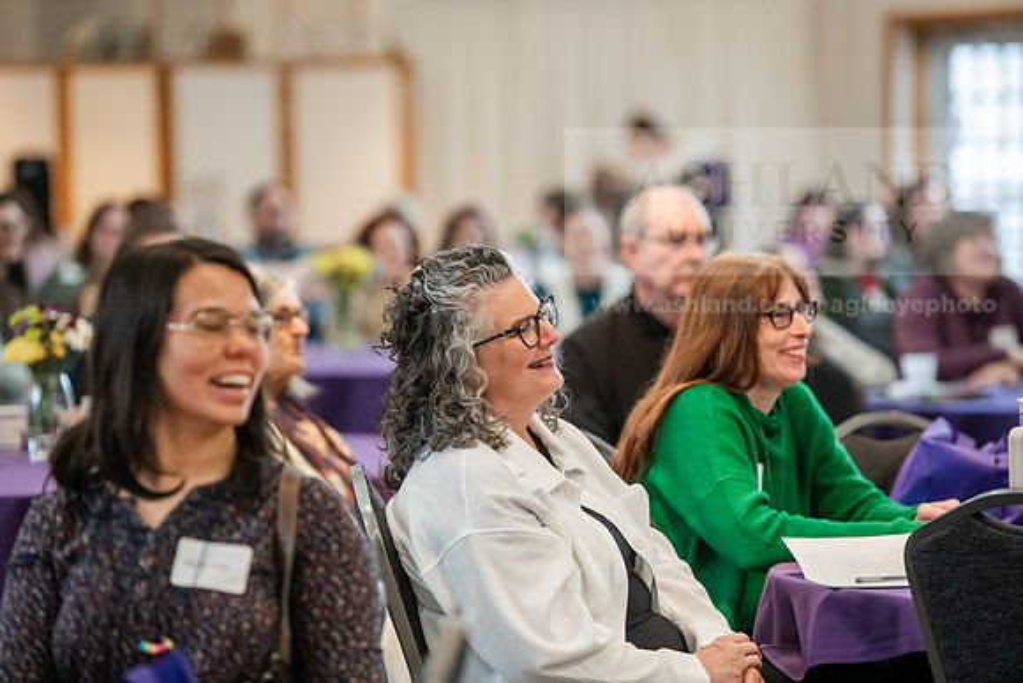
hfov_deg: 12.8
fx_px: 4548
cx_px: 512
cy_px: 342
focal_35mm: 160
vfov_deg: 8.6
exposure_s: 1/160
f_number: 3.2
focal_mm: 160
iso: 2000
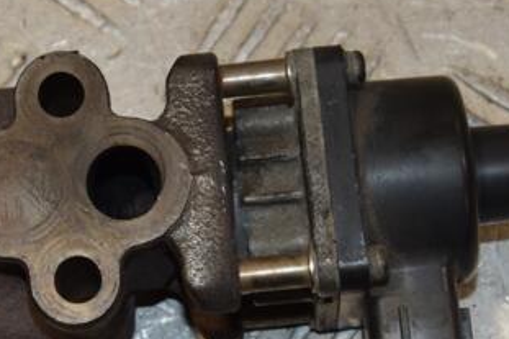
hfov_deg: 10.8
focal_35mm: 191
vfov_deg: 7.2
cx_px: 157
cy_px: 174
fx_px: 2699
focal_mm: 66
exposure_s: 1/200
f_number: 8
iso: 800
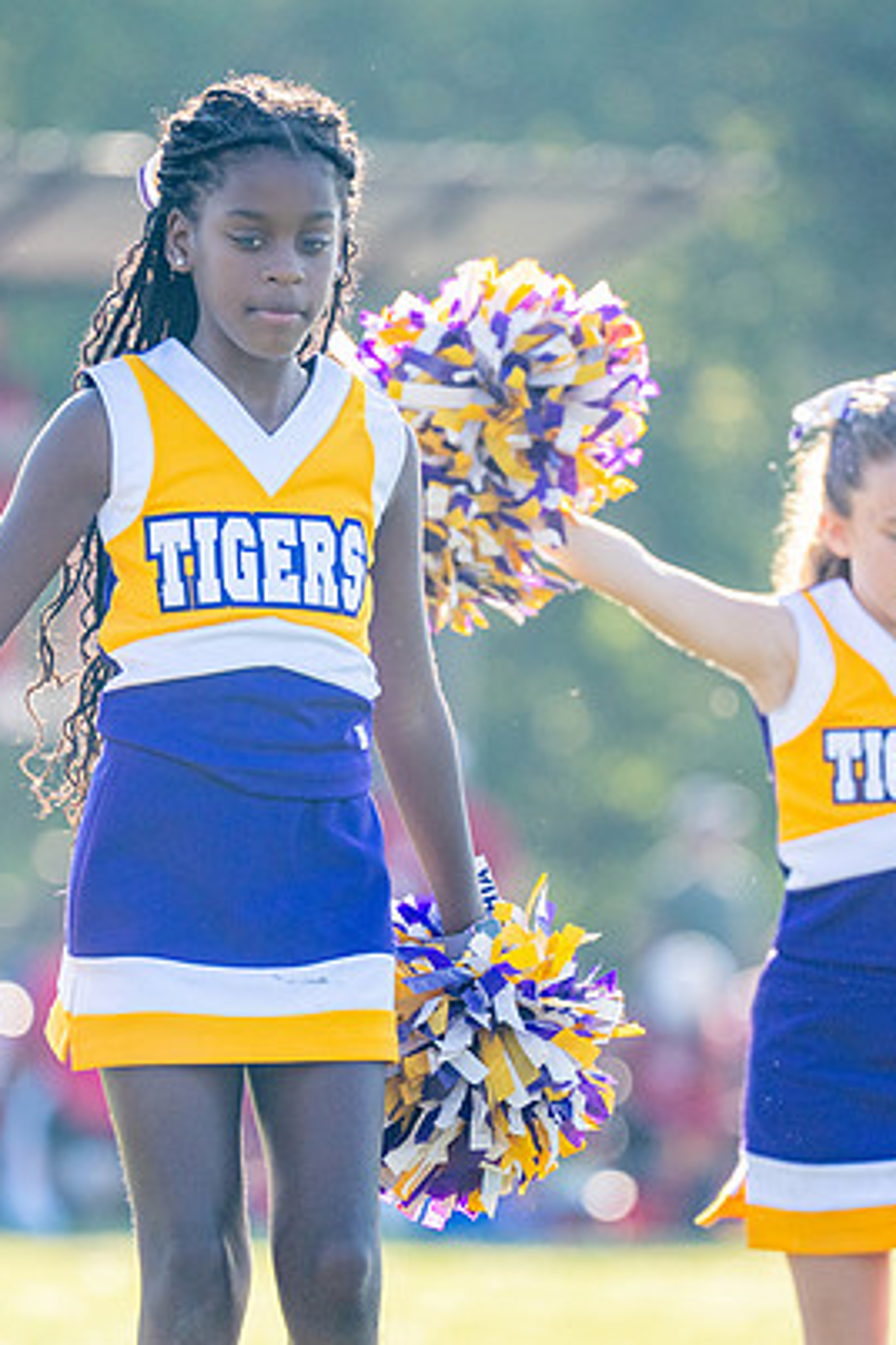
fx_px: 15305
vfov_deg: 5.0
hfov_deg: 3.4
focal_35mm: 410
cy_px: 851
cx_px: 451
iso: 400
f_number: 2.8
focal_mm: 200
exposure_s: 1/2000
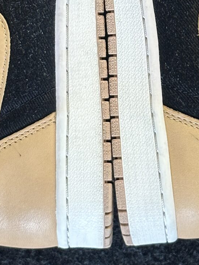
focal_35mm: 167
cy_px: 4
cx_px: 107
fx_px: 1280
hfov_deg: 8.9
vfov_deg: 11.7
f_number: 1.78
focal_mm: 6.86
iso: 200
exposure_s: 1/33
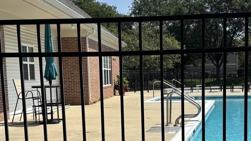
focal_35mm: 68
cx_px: 138
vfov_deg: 17.4
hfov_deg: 31.0
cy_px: 135
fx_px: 452
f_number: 1.6
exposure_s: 1/4630
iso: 50
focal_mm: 5.96
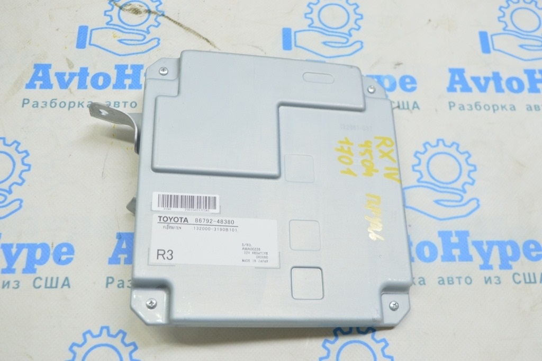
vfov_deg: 34.2
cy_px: 180
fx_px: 587
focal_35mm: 39
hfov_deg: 49.6
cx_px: 271
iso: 400
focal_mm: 26
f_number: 5.6
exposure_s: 1/20
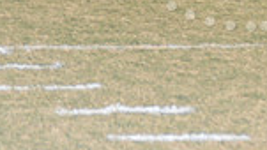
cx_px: 251
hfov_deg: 5.1
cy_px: -139
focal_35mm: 421
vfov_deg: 2.9
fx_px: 2981
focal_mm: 105
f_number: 5.6
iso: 2000
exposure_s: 1/60
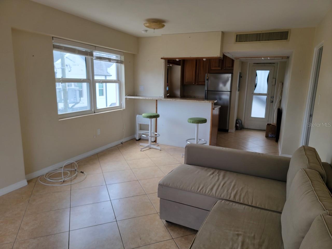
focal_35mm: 24
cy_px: 124
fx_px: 230
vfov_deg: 56.8
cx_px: 166
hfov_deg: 71.6
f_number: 1.8
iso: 25
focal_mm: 6.7
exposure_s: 1/120
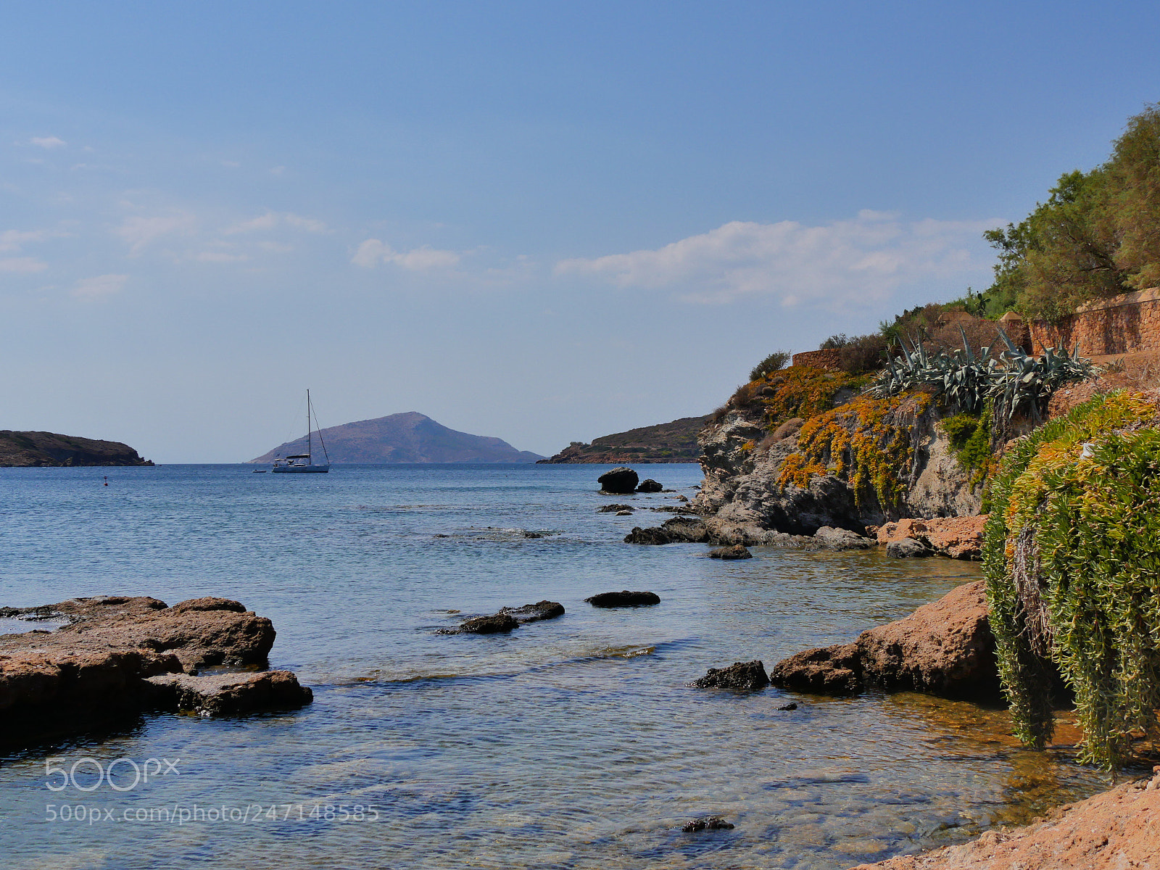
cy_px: 435
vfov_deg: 37.7
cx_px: 580
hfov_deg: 49.0
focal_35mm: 38
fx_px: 1273
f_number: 10
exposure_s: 1/800
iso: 800
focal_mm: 19
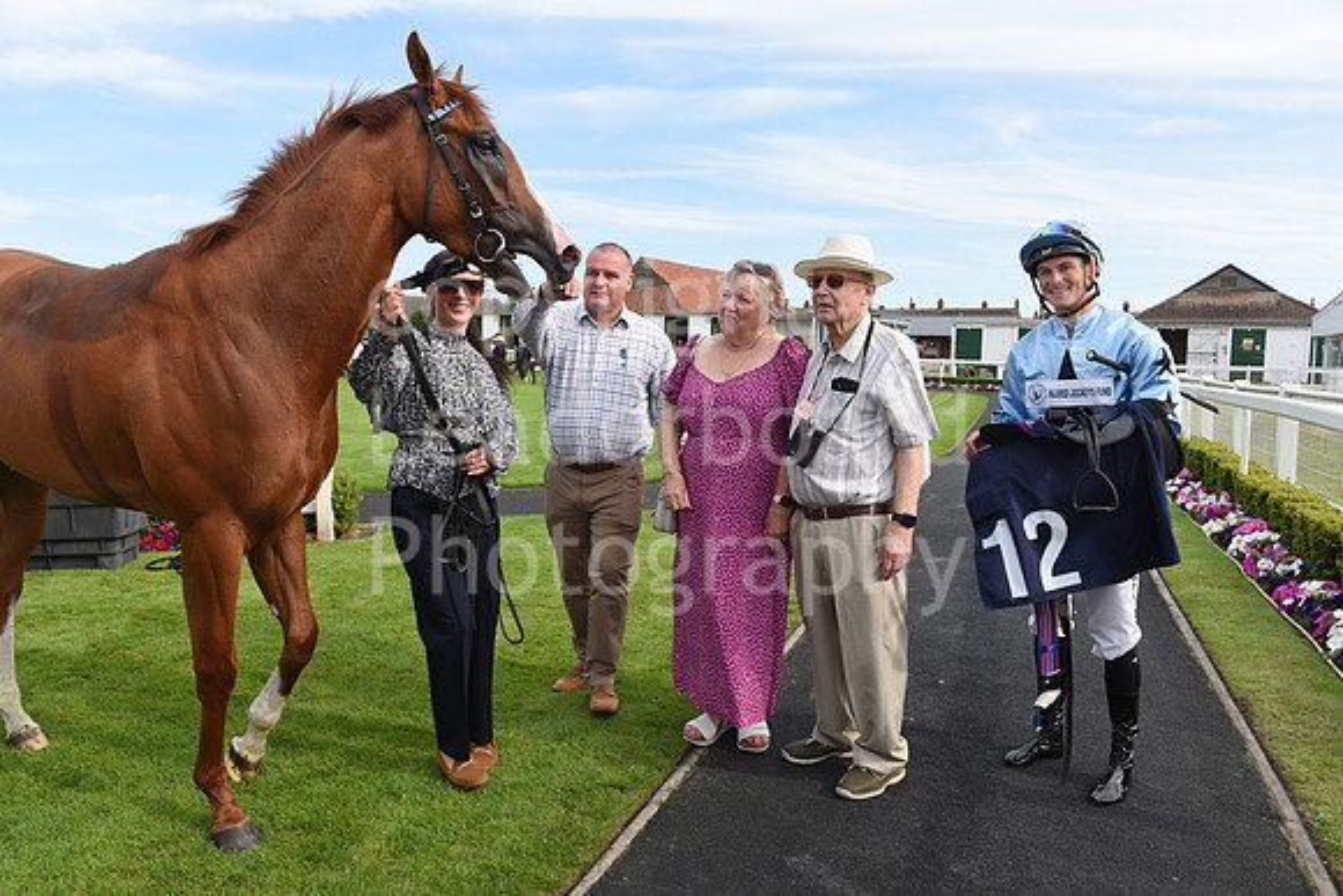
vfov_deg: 53.2
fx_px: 896
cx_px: 672
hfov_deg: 73.7
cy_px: 448
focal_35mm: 24
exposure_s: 1/1000
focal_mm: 24
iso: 400
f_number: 5.6
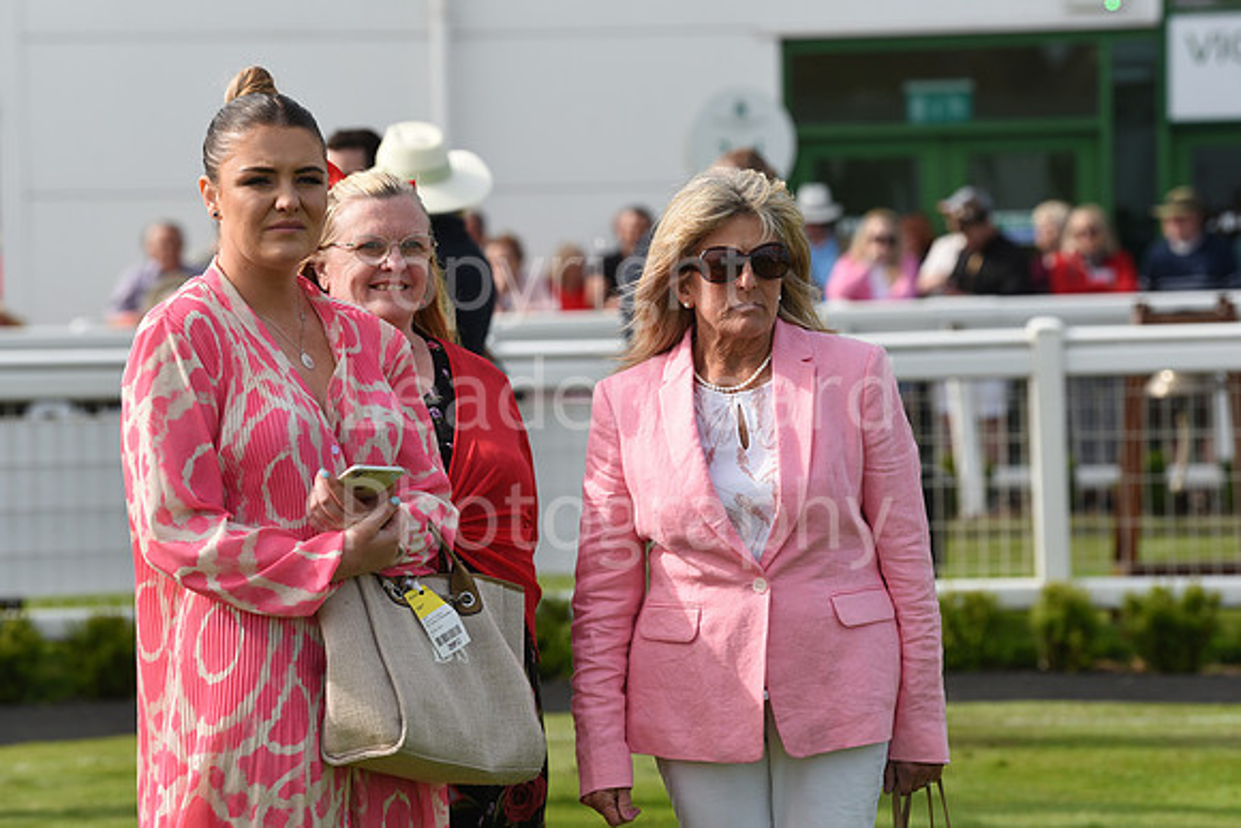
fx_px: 5517
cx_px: 620
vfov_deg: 8.6
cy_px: 414
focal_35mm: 160
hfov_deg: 12.8
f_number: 5.6
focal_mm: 160
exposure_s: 1/1600
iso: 400
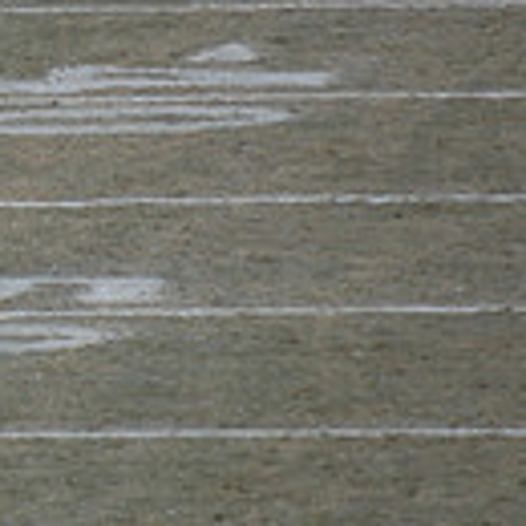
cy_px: 125
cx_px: -328
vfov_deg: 1.5
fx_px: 19581
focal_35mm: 1139
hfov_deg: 1.5
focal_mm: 200
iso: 400
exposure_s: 1/640
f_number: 5.6
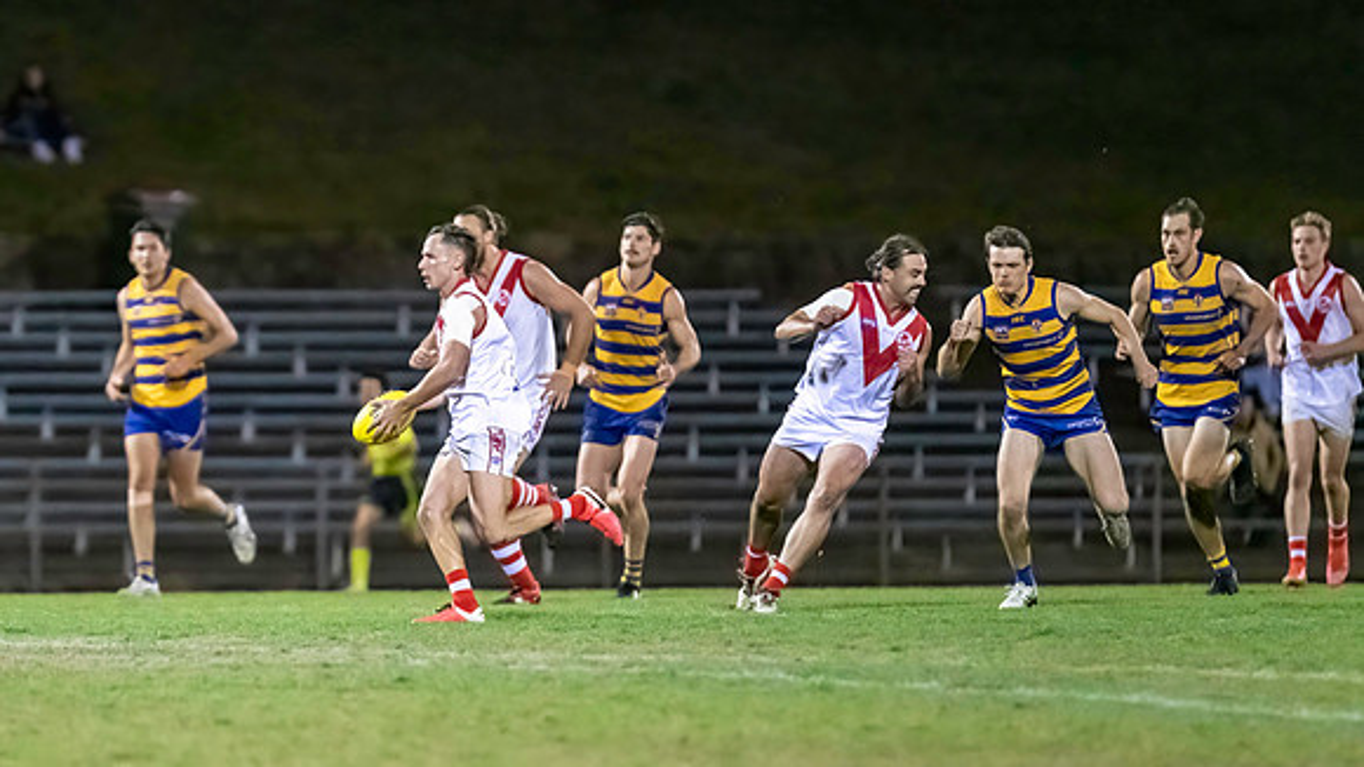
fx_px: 17856
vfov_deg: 2.5
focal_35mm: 494
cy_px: 402
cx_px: 304
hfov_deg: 4.4
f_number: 2.8
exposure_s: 1/1250
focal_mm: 300
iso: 10000
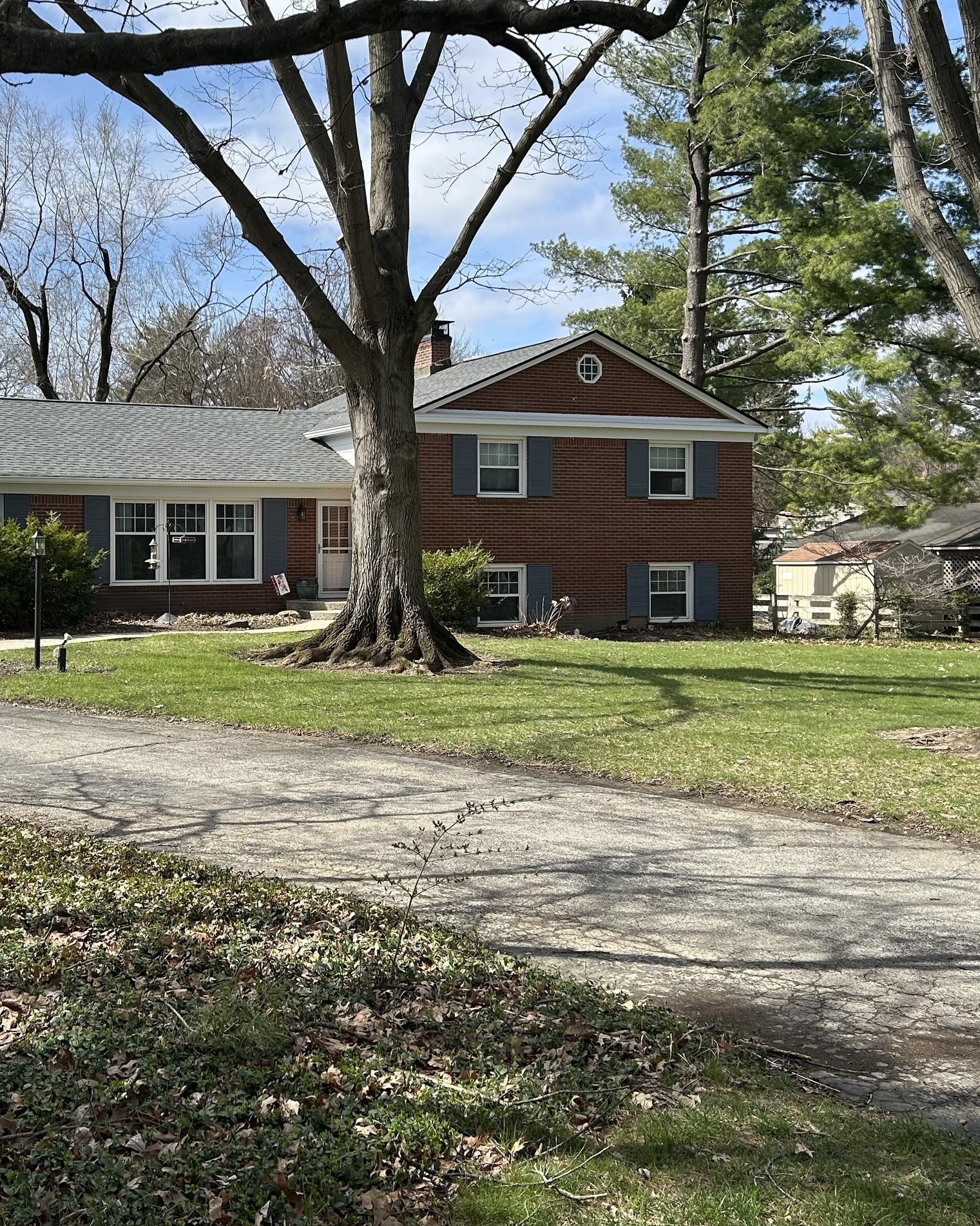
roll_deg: +0.4
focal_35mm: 41
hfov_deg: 35.9
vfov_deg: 44.7
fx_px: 1487
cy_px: 547
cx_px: 289
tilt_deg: -0.6
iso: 50
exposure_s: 1/2915
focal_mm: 5.7
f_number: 1.5
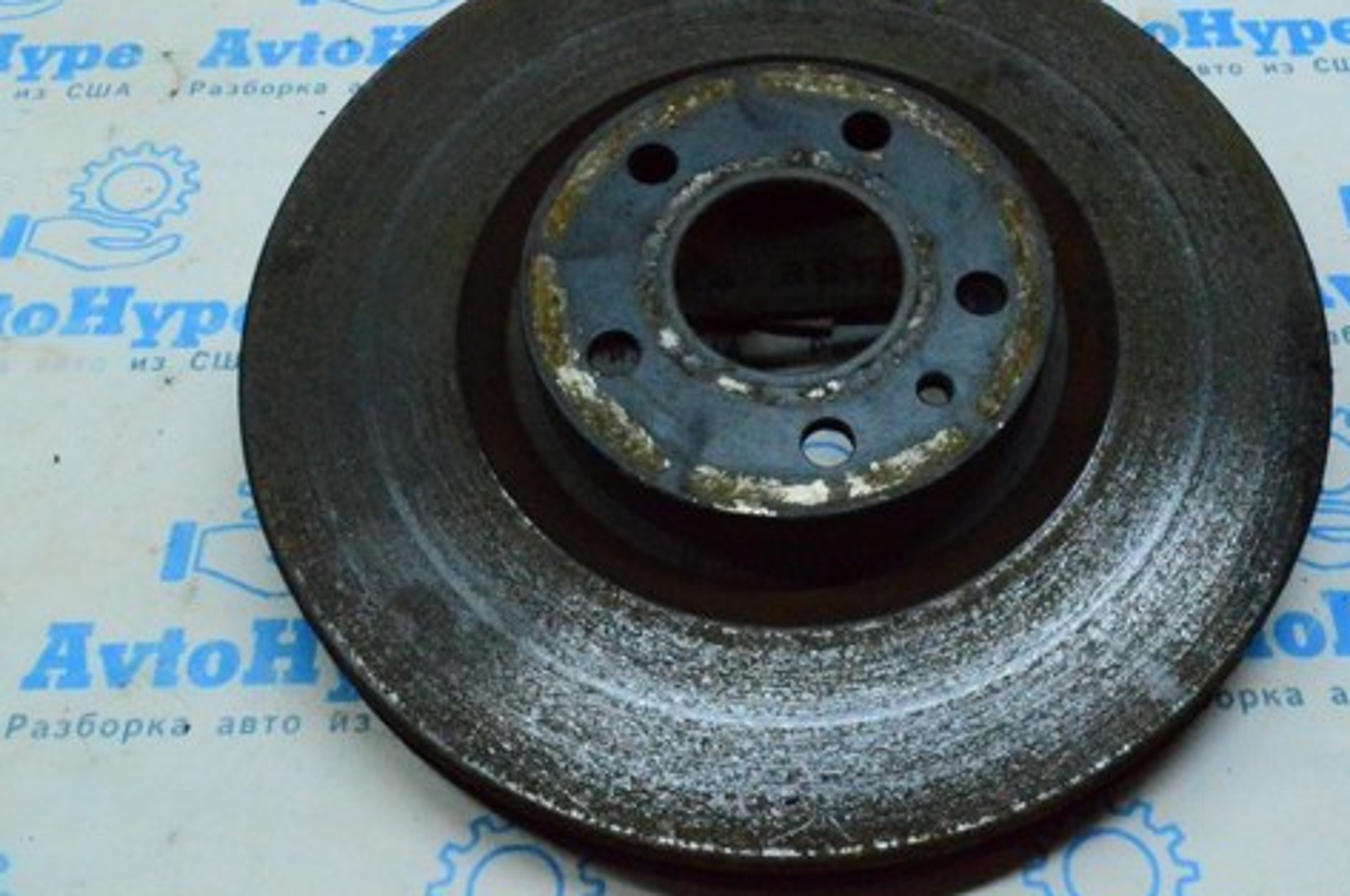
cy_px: 347
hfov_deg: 42.1
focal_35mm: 47
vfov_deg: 28.7
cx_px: 771
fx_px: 1748
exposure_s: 1/100
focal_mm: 23
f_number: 25
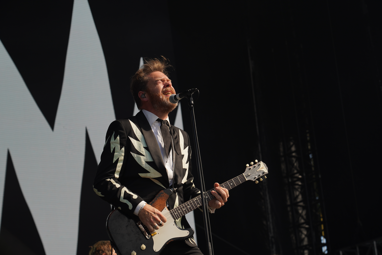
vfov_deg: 13.0
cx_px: 191
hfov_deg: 19.5
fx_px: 1114
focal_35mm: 105
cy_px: 128
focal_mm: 105
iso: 100
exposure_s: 1/400
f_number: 7.1
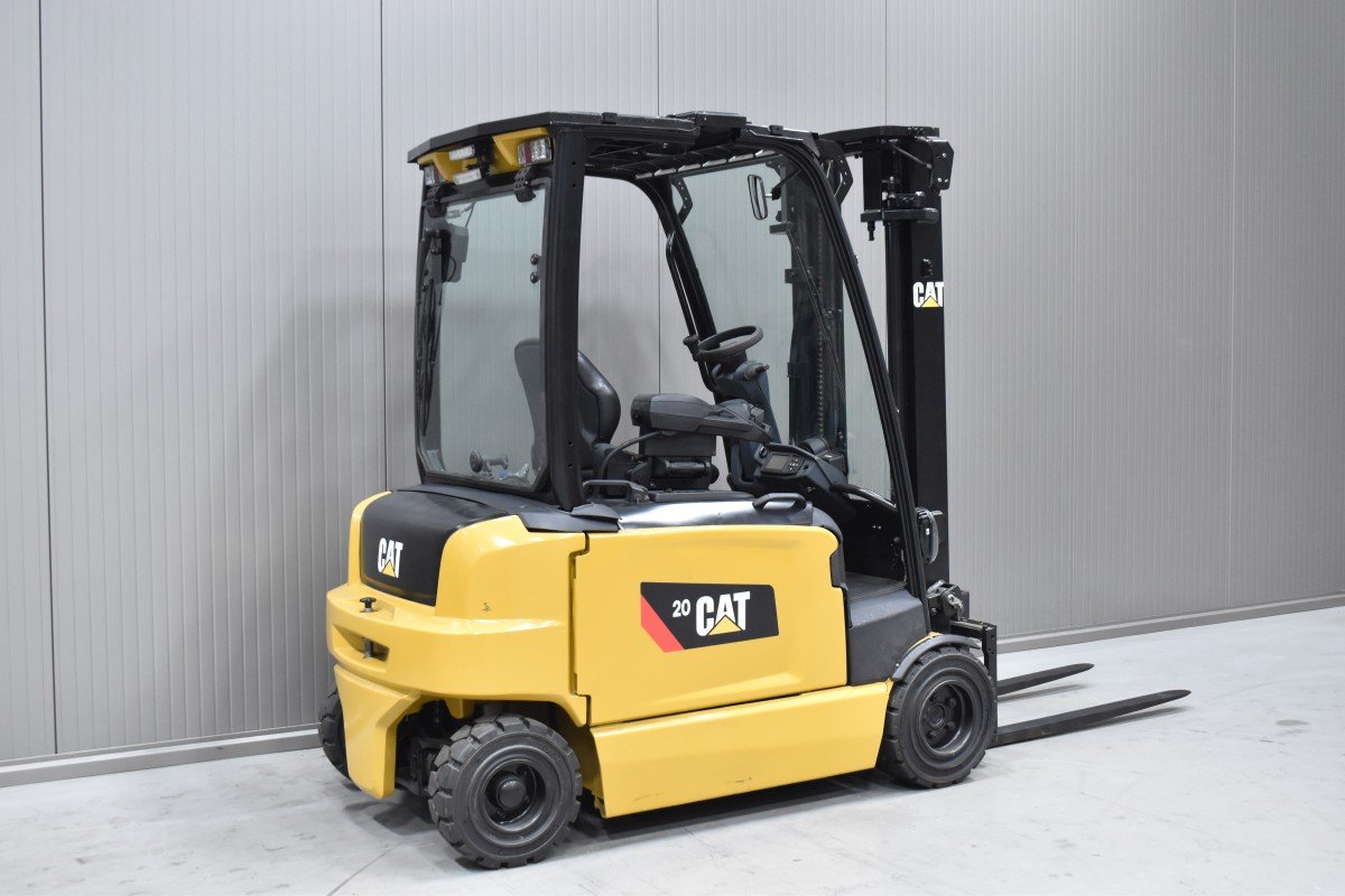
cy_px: 448
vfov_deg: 33.0
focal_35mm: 40
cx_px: 672
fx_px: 1513
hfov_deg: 47.9
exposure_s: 1/25
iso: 1600
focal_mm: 27
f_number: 5
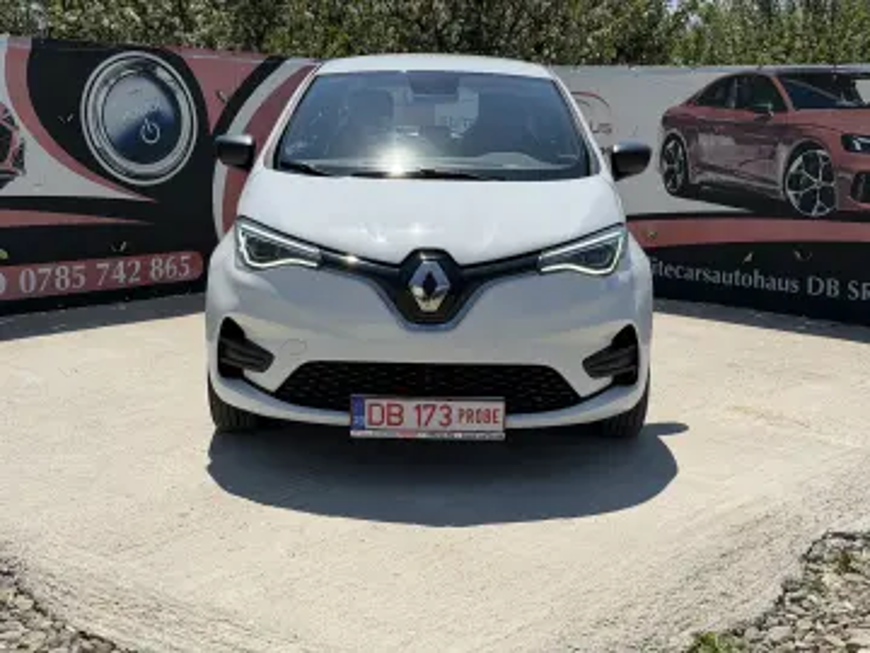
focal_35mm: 48
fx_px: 1206
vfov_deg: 30.3
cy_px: 326
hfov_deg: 39.7
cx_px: 435
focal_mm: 6.76
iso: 64
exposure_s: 1/8772
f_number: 1.78
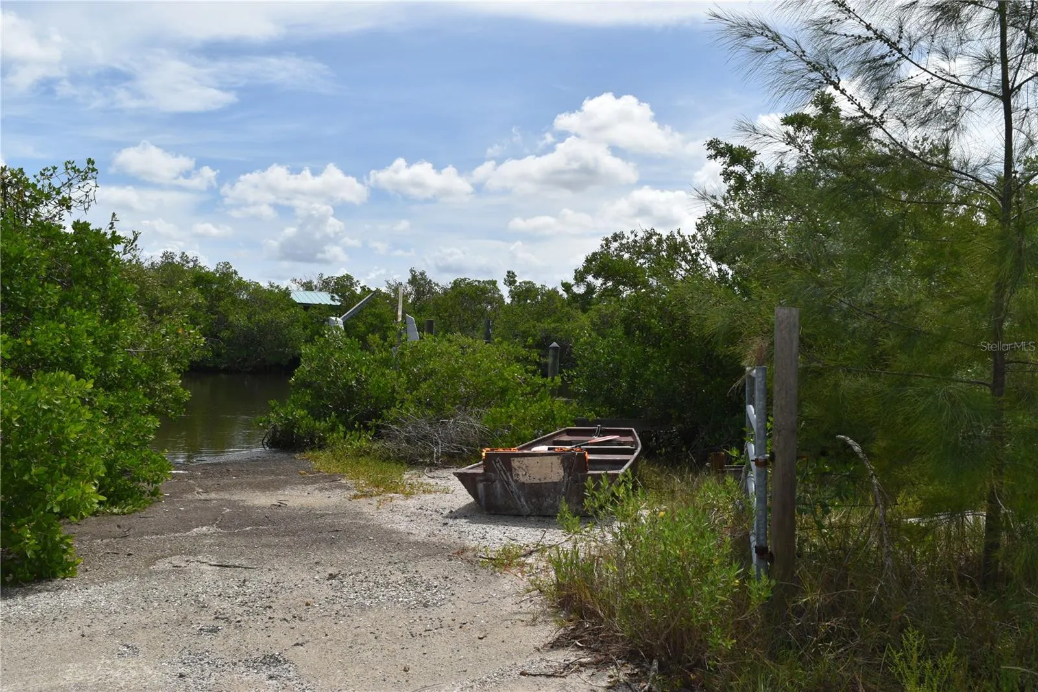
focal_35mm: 27
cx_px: 519
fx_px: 778
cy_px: 346
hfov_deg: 67.4
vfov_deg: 47.9
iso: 100
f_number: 11
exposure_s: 1/200
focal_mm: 18
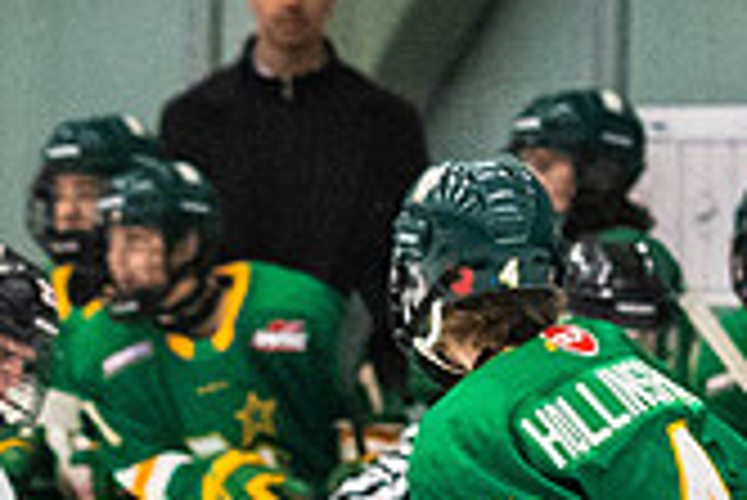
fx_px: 21328
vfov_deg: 1.3
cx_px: -182
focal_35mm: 1027
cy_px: 1012
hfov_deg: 2.0
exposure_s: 1/640
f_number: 2.8
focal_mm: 105
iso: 1600
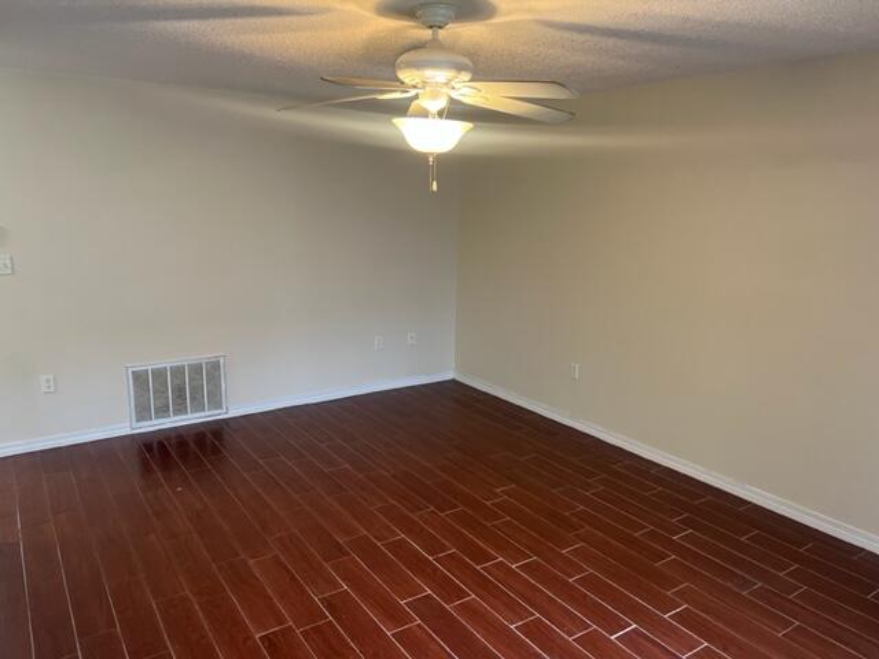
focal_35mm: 26
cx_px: 440
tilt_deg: -12.7
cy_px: 330
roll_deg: -1.6
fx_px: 660
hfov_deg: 67.3
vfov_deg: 53.1
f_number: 1.5
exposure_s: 1/60
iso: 160
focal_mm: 5.7
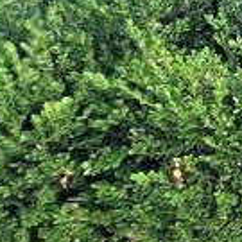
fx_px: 688
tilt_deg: -4.1
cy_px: -65
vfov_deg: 18.7
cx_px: 762
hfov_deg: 10.8
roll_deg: +1.8
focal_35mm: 87
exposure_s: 1/99
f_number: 1.8
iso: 125
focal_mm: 1.57
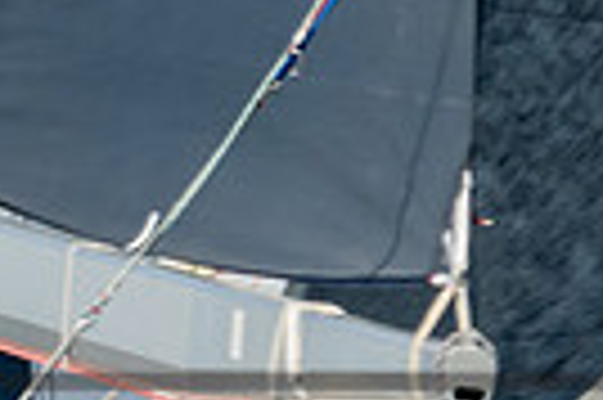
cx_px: -736
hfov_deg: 1.6
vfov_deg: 1.0
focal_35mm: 1320
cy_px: -194
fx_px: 22083
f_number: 6.3
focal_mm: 125
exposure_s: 1/320
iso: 160
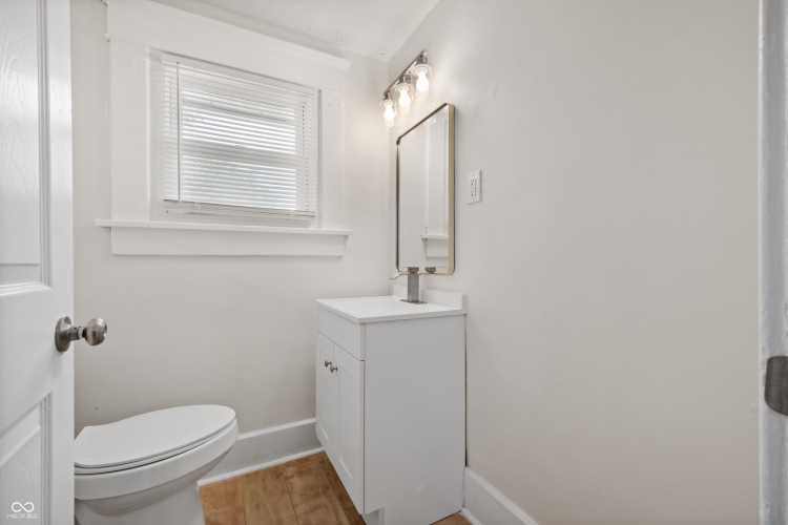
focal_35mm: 15
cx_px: 394
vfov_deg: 77.3
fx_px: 328
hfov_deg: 100.4
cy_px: 262
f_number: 9
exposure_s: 1/15
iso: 500
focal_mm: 15
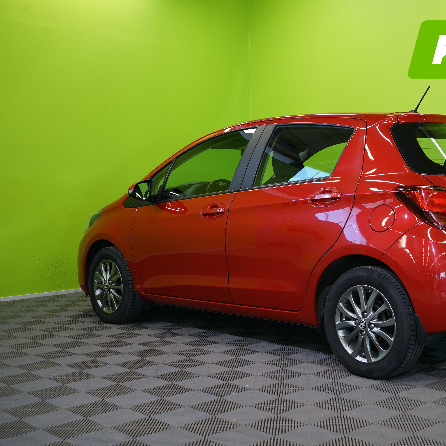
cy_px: 225
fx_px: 700
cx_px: 322
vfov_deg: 35.4
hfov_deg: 34.8
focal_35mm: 48
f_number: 6.3
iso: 400
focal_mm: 37
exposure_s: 1/30
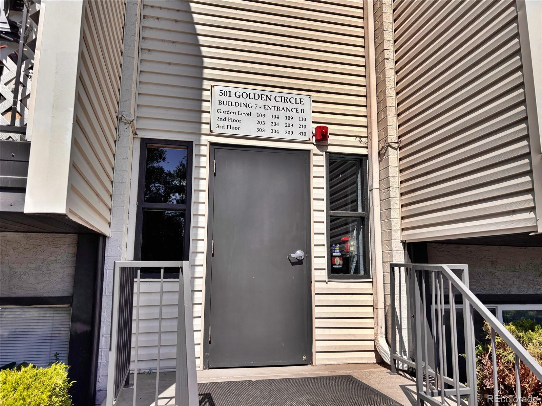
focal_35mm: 26
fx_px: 407
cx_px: 271
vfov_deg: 53.1
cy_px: 203
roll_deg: +1.3
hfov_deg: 67.3
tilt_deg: +9.7
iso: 50
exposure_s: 1/6711
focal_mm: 5.96
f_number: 1.6
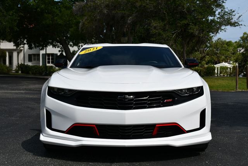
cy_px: 83
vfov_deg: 20.1
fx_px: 469
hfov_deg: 29.6
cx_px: 124
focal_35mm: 68
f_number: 9
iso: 100
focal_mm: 34
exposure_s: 1/320
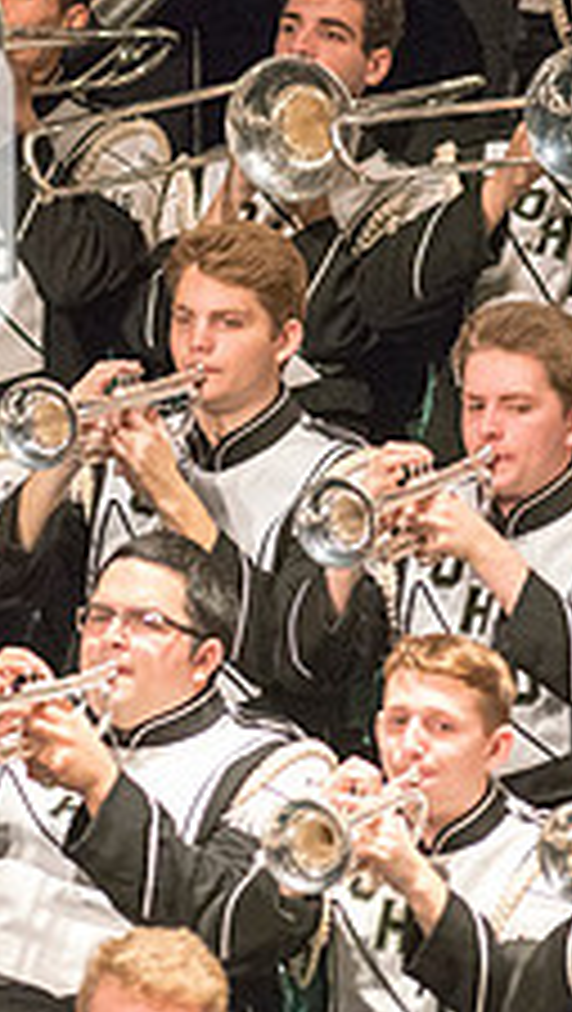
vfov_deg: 2.7
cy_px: 236
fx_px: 21757
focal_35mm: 809
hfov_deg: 1.5
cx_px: -324
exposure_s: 1/500
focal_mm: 300
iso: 4000
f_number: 2.8
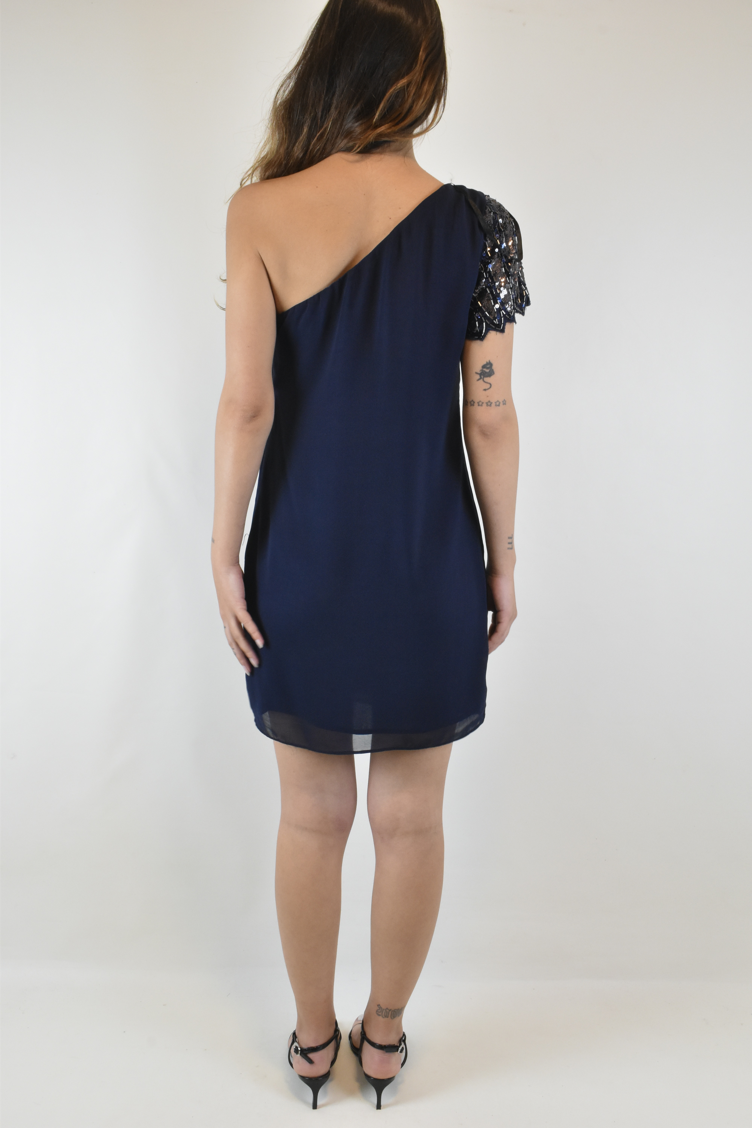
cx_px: 376
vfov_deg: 53.1
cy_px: 564
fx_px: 1128
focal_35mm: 36
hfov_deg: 36.9
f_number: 16
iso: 1600
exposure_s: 1/25
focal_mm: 24
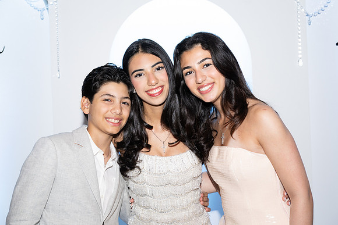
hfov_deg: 36.9
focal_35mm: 54
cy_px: 112
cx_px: 169
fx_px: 507
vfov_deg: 25.1
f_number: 5.6
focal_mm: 54
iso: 1000
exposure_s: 1/80
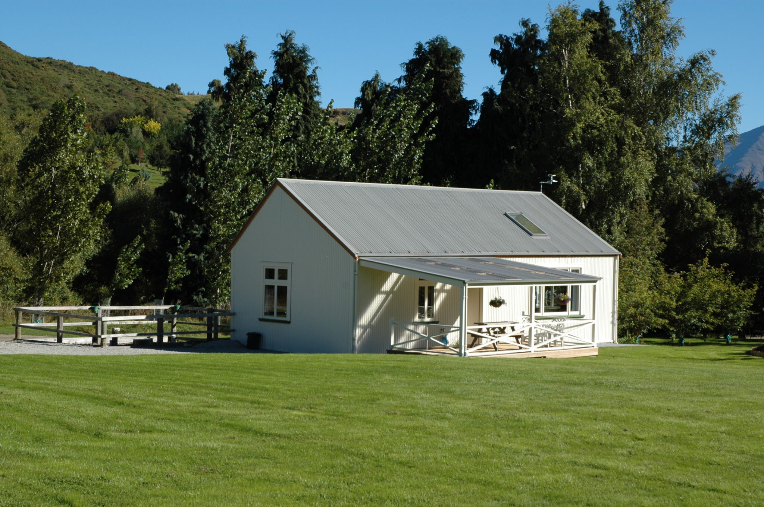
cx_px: 382
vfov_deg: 22.6
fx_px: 1272
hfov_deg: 33.4
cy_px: 254
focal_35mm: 60
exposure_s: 1/320
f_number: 9
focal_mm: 40
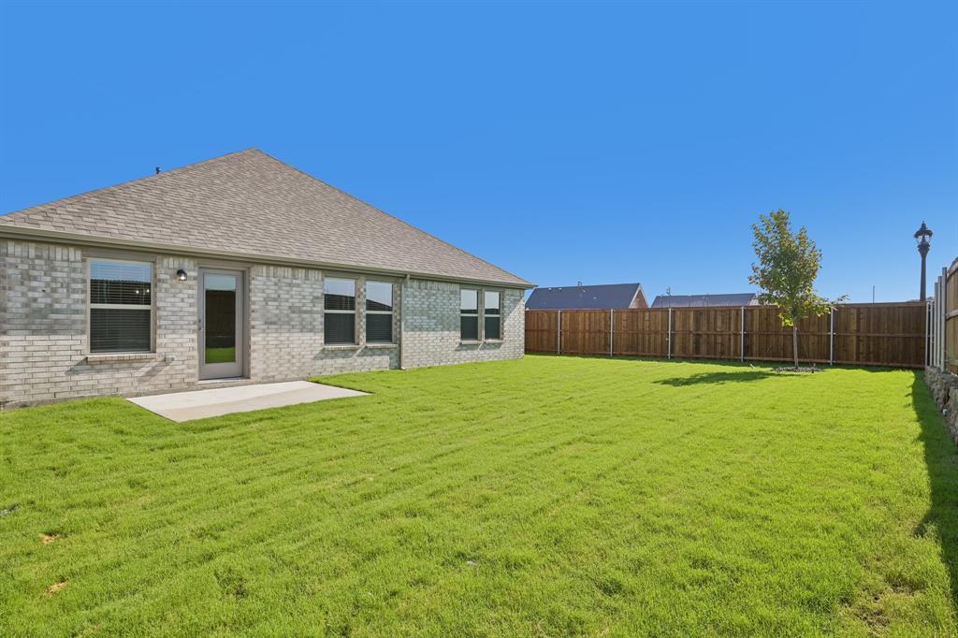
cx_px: 479
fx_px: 466
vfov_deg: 68.8
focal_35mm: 18
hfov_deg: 91.6
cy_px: 319
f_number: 8
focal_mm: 17.5
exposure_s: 1/1600
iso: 400
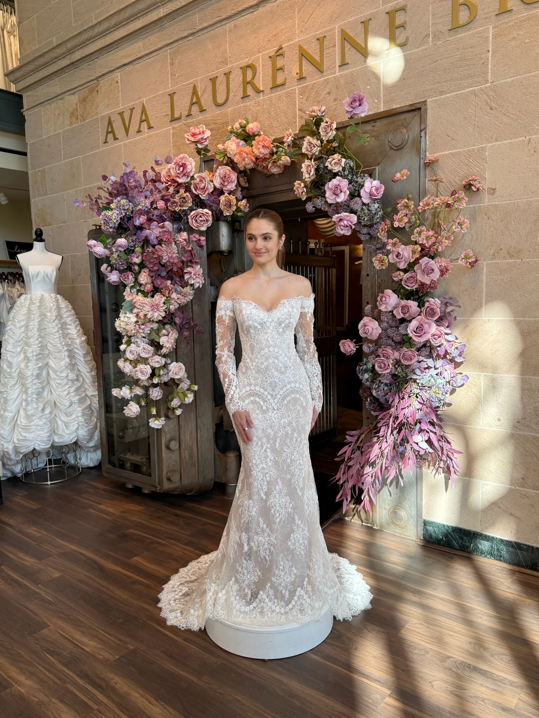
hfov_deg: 56.8
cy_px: 359
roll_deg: +1.0
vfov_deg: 71.6
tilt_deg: -5.7
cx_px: 270
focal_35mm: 24
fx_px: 498
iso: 100
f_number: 1.78
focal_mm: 6.76
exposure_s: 1/467
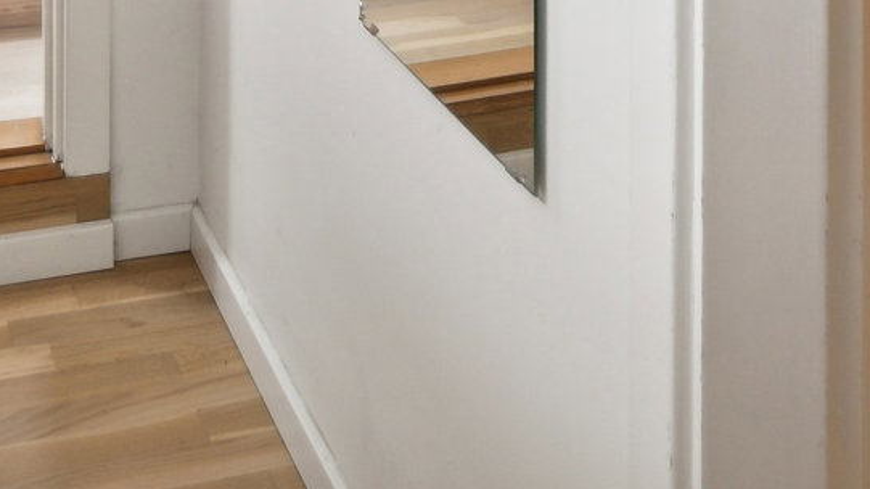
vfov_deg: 14.5
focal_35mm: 64
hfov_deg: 32.6
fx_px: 1475
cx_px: 293
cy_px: -575
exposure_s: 1/40
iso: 200
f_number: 8
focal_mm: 11
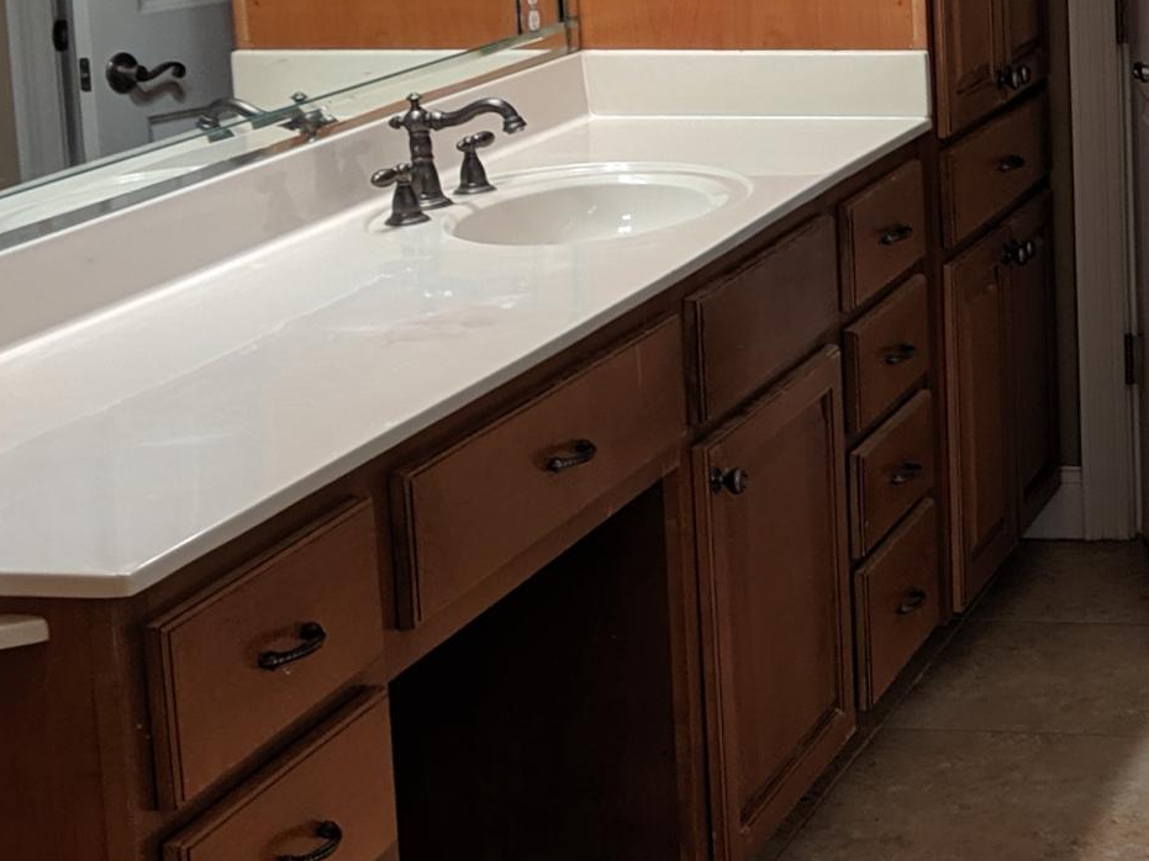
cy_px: 197
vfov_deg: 16.9
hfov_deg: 21.4
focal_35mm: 87
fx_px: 2887
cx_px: 1264
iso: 63
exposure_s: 1/24
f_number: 1.8
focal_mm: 4.44
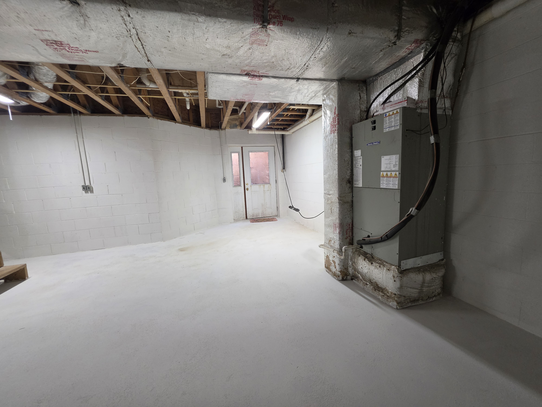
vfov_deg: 89.9
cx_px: 271
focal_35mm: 13
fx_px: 204
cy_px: 204
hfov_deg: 106.2
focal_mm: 2.2
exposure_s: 1/120
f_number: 1.9
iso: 250
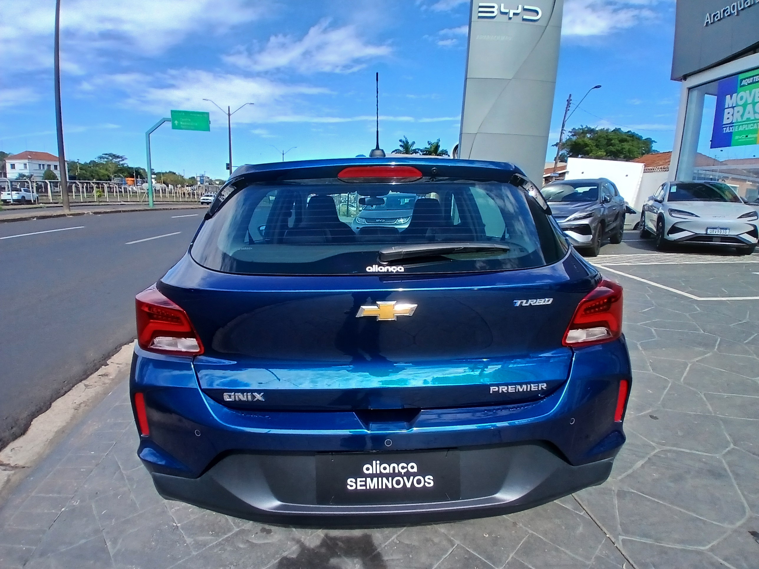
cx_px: 380
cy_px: 284
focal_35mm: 17
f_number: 2.2
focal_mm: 1.4
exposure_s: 1/833
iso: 50
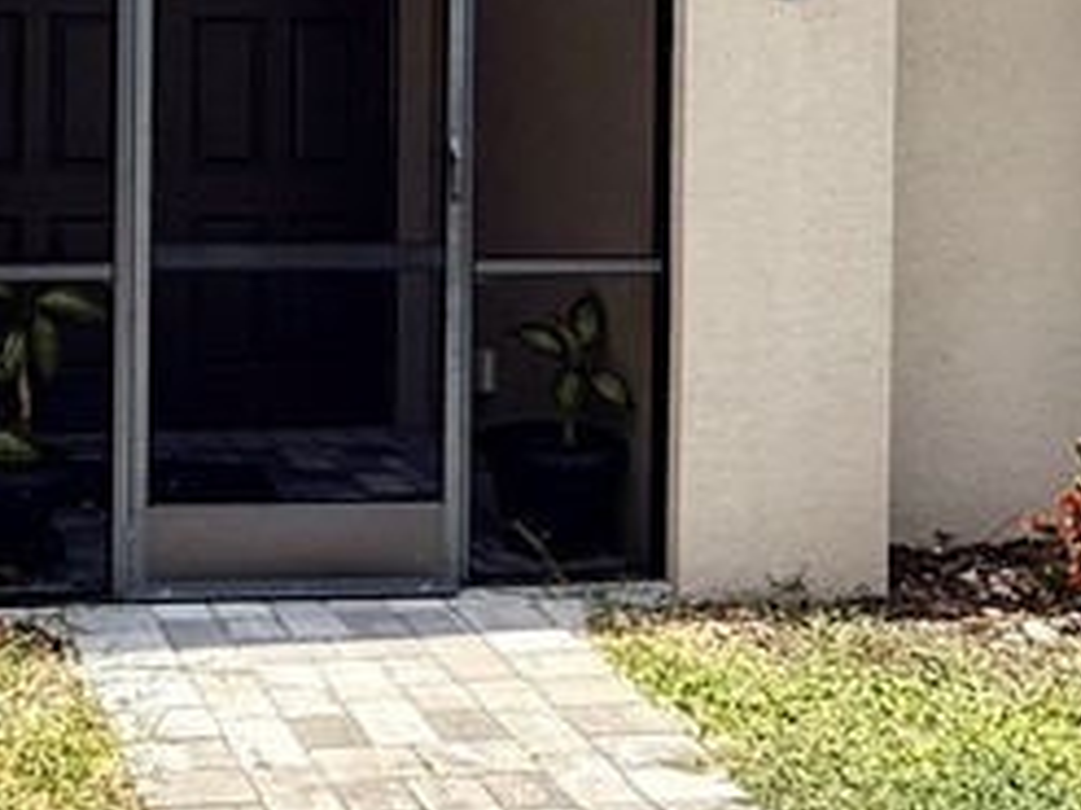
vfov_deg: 24.5
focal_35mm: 58
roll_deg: -0.5
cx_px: 66
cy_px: 88
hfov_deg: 31.4
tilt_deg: +0.8
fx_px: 1810
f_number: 2.2
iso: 64
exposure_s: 1/789
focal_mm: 2.22
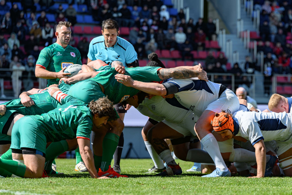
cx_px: 160
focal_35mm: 226
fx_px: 1836
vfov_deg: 6.1
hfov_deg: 9.1
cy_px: 107
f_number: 5.6
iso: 250
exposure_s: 1/1250
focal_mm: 200
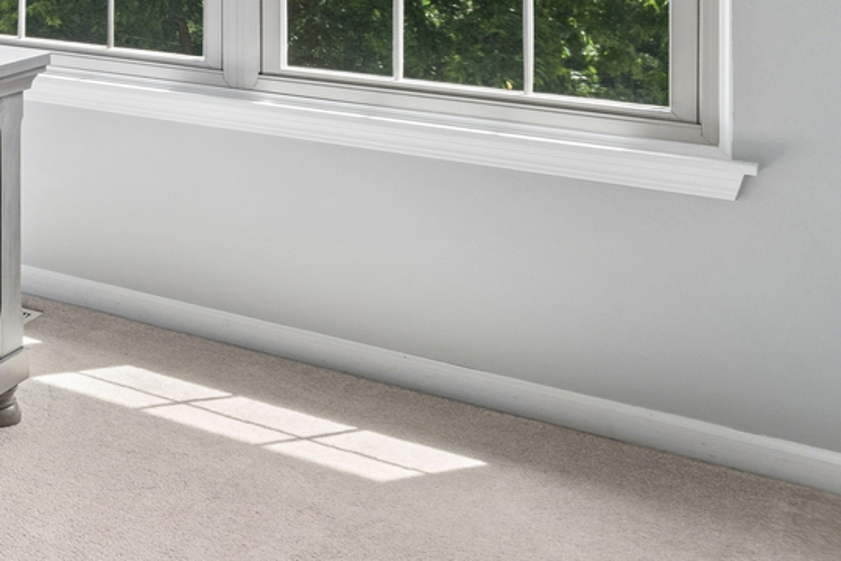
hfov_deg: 27.2
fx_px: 1261
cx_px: -386
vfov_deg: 23.2
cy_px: -89
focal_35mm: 54
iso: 250
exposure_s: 1/15
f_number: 8
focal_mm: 12
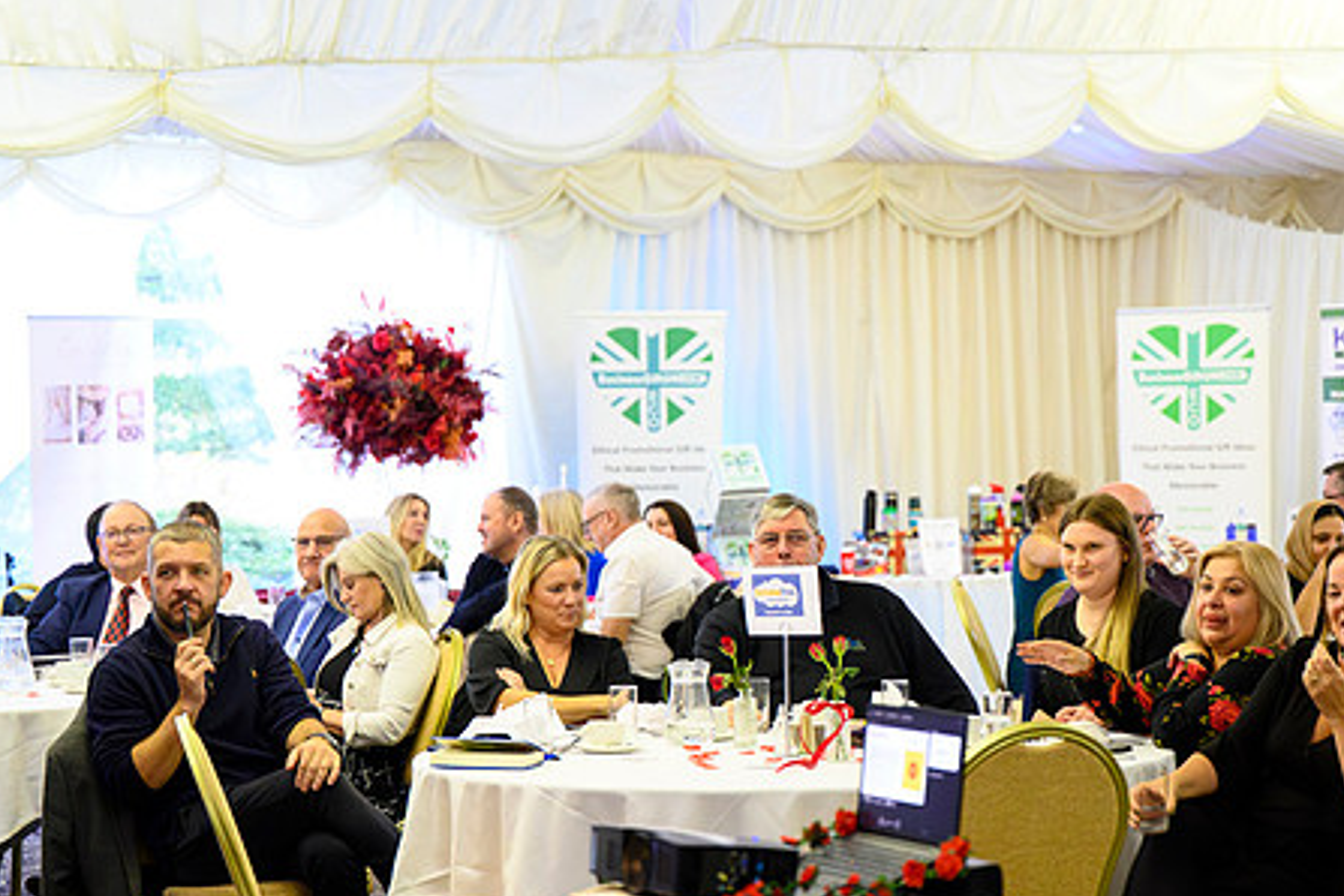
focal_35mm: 91
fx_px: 3397
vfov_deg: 15.0
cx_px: 857
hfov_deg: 22.3
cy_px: 574
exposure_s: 1/200
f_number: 2.8
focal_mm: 70
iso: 12800
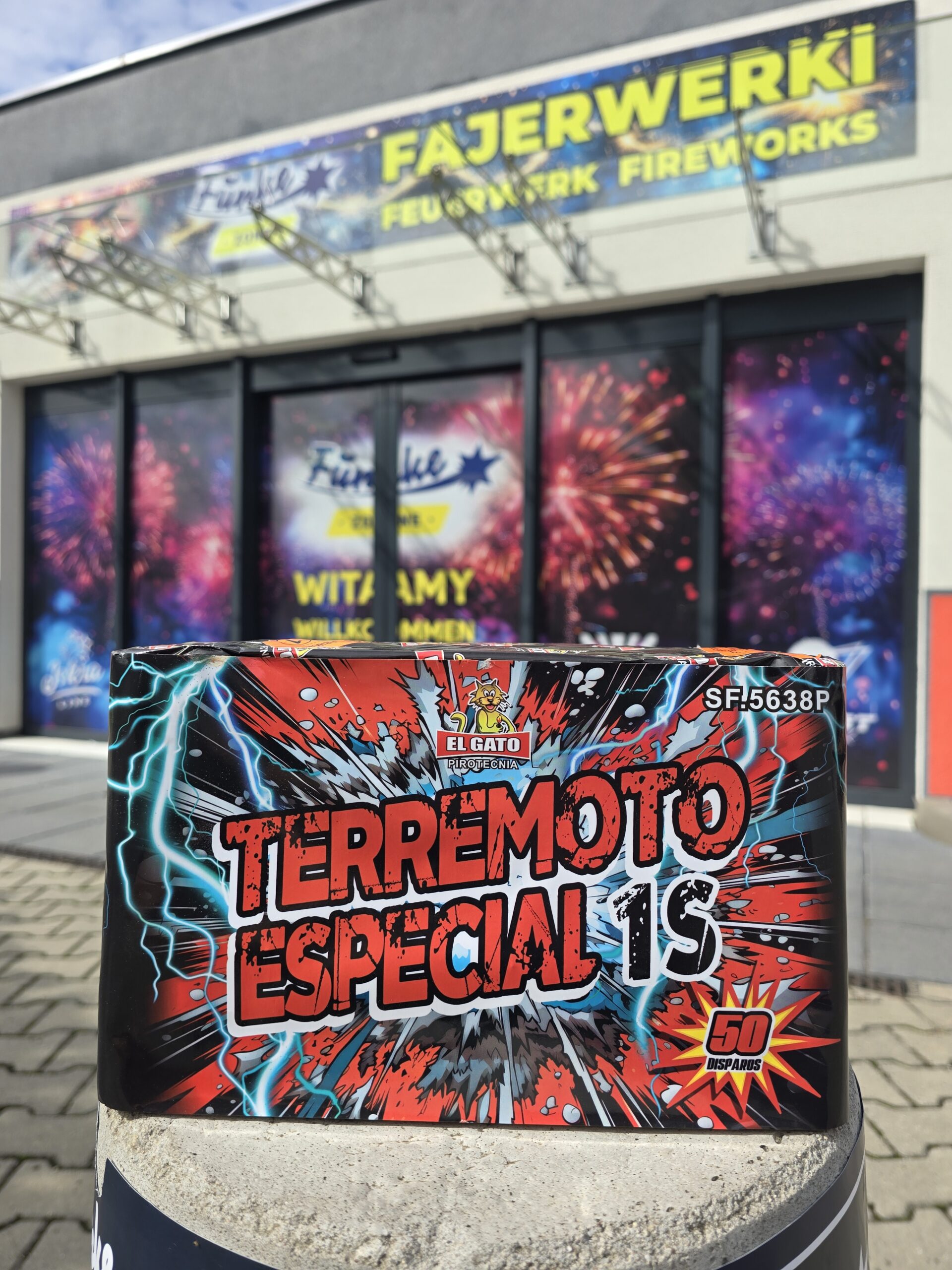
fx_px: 843
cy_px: 635
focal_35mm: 23
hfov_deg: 58.9
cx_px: 476
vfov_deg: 73.9
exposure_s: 1/681
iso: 12
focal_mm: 6.3
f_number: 1.7
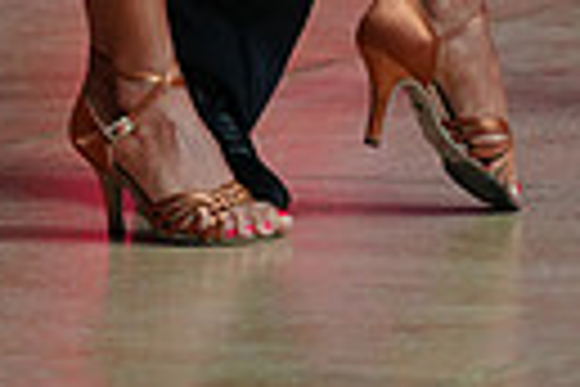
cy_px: -747
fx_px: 9489
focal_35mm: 589
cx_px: 443
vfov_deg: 2.3
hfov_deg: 3.5
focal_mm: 131
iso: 2000
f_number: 2.8
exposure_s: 1/400
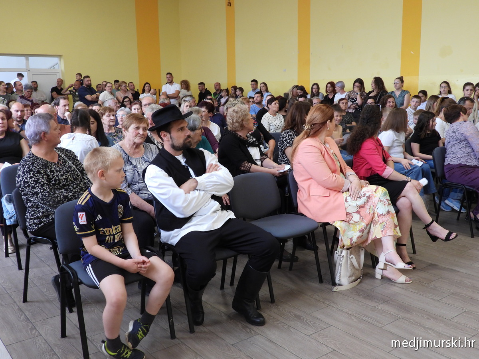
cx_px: 240
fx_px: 484
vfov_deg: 40.7
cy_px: 180
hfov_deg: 52.6
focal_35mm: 35
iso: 250
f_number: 3.2
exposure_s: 1/30
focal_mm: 6.3
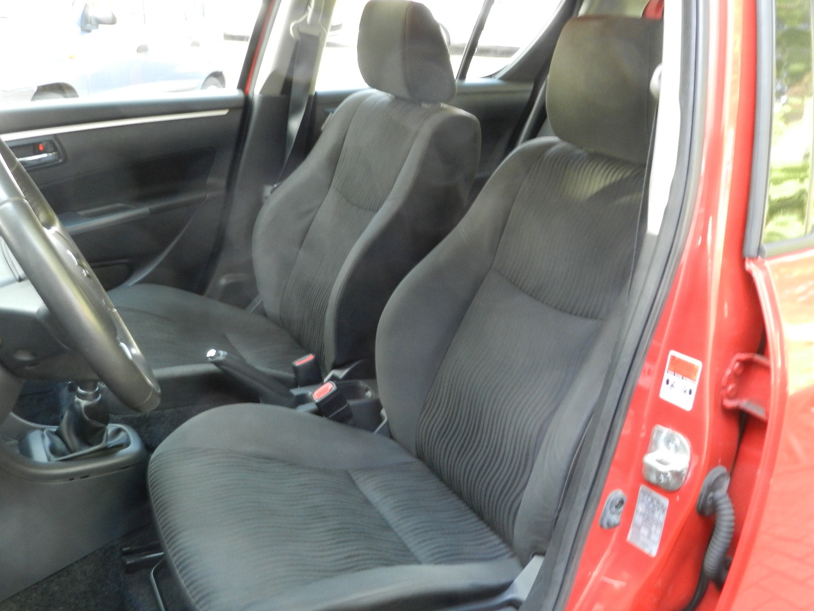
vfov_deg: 44.2
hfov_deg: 56.8
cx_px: 407
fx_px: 752
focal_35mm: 32
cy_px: 306
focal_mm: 5.6
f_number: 3.7
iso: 400
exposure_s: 1/13
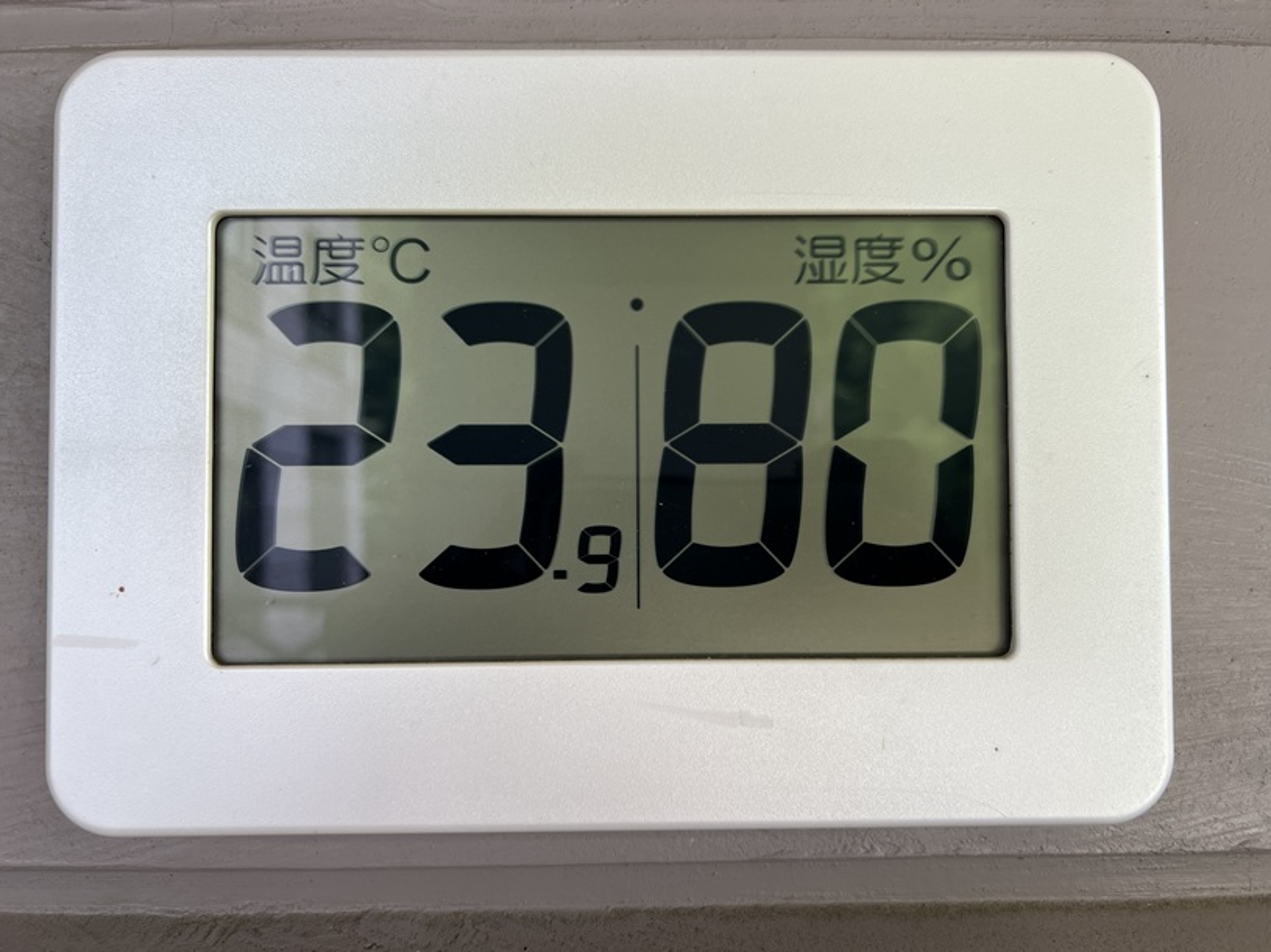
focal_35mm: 26
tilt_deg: +1.1
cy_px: 476
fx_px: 955
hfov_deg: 67.3
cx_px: 636
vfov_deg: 53.1
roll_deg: +0.9
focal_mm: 5.7
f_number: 1.5
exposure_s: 1/135
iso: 32
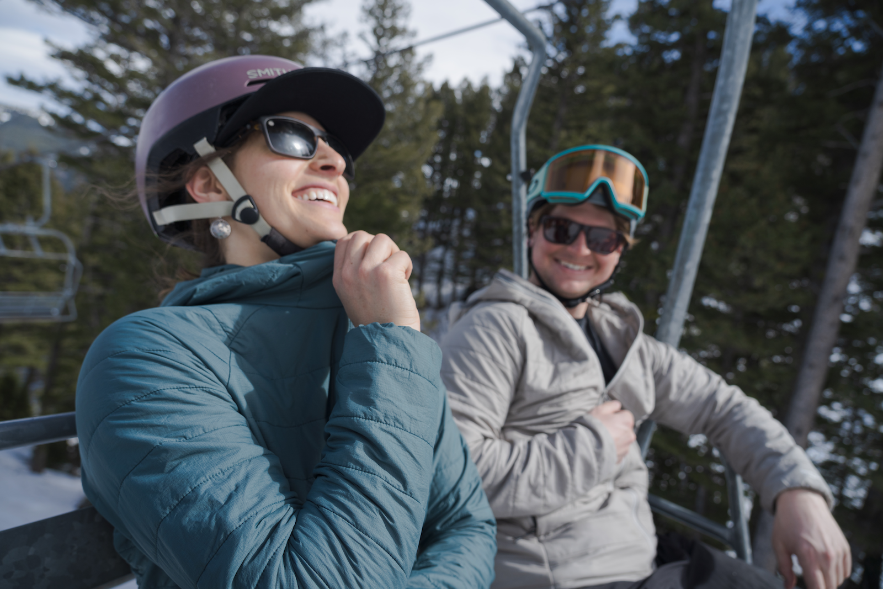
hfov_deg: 73.7
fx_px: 589
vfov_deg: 53.1
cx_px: 442
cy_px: 294
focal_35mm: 24
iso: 100
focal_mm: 24
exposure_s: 1/640
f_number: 5
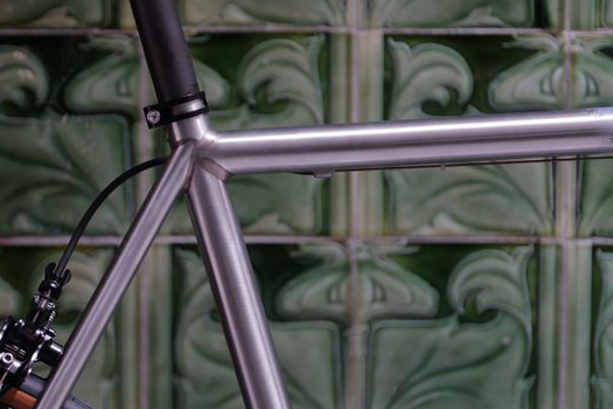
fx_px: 2077
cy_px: 177
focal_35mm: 122
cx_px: 180
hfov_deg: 16.7
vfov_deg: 11.2
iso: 400
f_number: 1.4
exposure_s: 1/125
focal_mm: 50
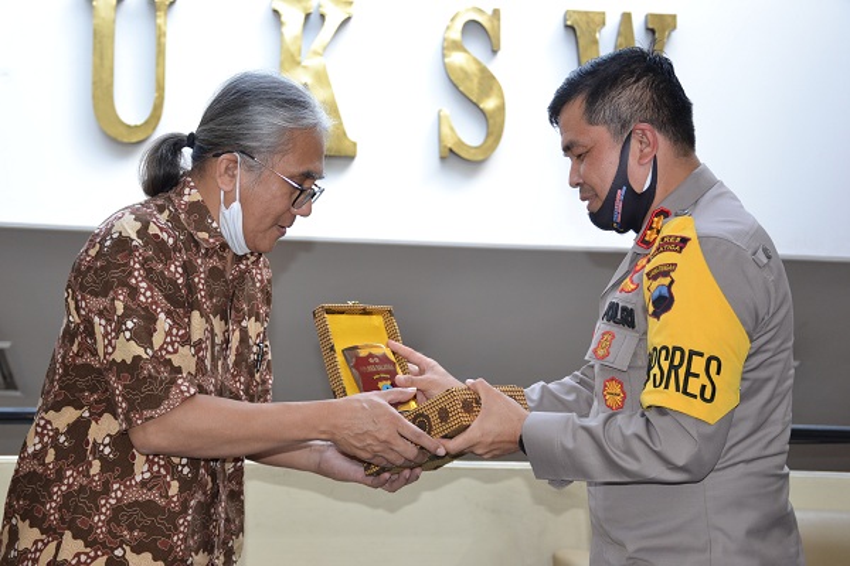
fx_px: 1346
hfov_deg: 35.1
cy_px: 283
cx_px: 425
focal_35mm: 57
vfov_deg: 23.8
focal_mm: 38
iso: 400
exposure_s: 1/100
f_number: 4.2
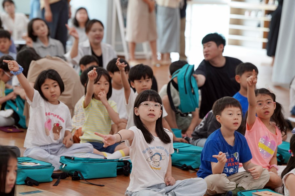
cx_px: 148
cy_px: 98
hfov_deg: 15.2
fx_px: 1106
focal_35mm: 135
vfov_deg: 10.2
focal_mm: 135
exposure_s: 1/160
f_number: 4
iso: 1250
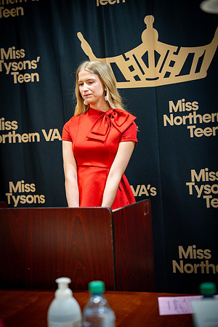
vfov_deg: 28.8
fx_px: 636
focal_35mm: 70
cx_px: 109
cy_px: 164
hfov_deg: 19.5
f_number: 2.8
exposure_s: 1/125
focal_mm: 70
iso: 1600
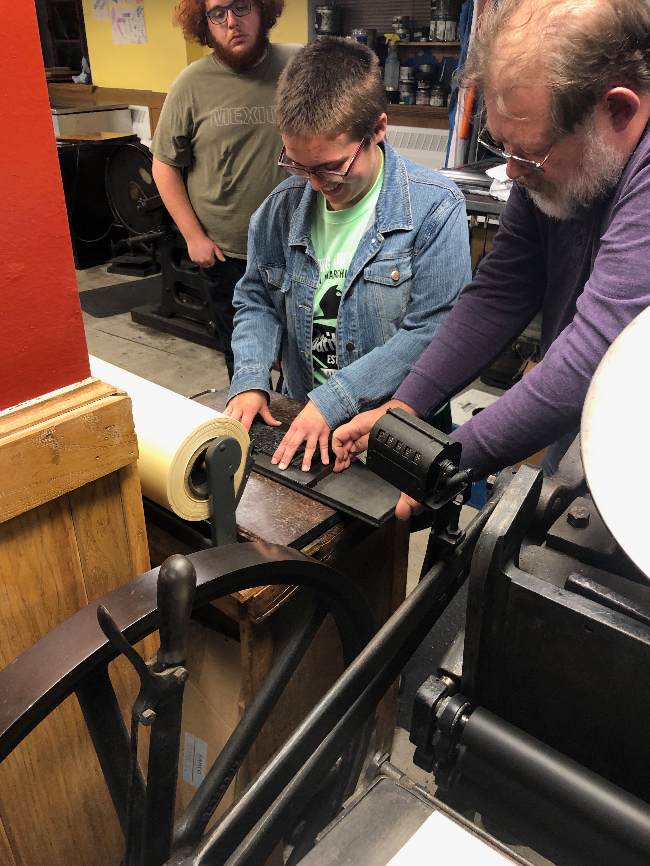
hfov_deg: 48.2
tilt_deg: -28.8
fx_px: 726
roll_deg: +0.6
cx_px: 320
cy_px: 445
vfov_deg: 61.6
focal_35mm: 29
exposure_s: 1/24
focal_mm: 3.99
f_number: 1.8
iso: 40
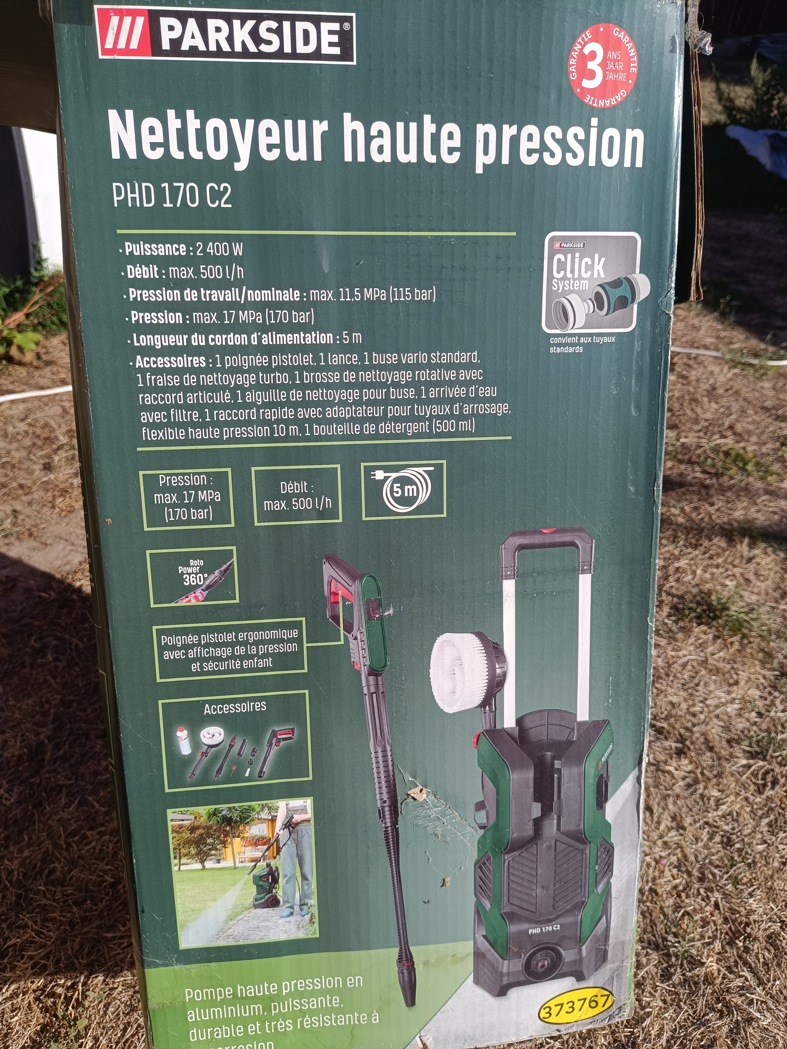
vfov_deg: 71.6
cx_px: 394
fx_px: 728
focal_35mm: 24
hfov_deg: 56.8
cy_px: 524
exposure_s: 1/1290
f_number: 1.88
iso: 58
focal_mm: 5.59
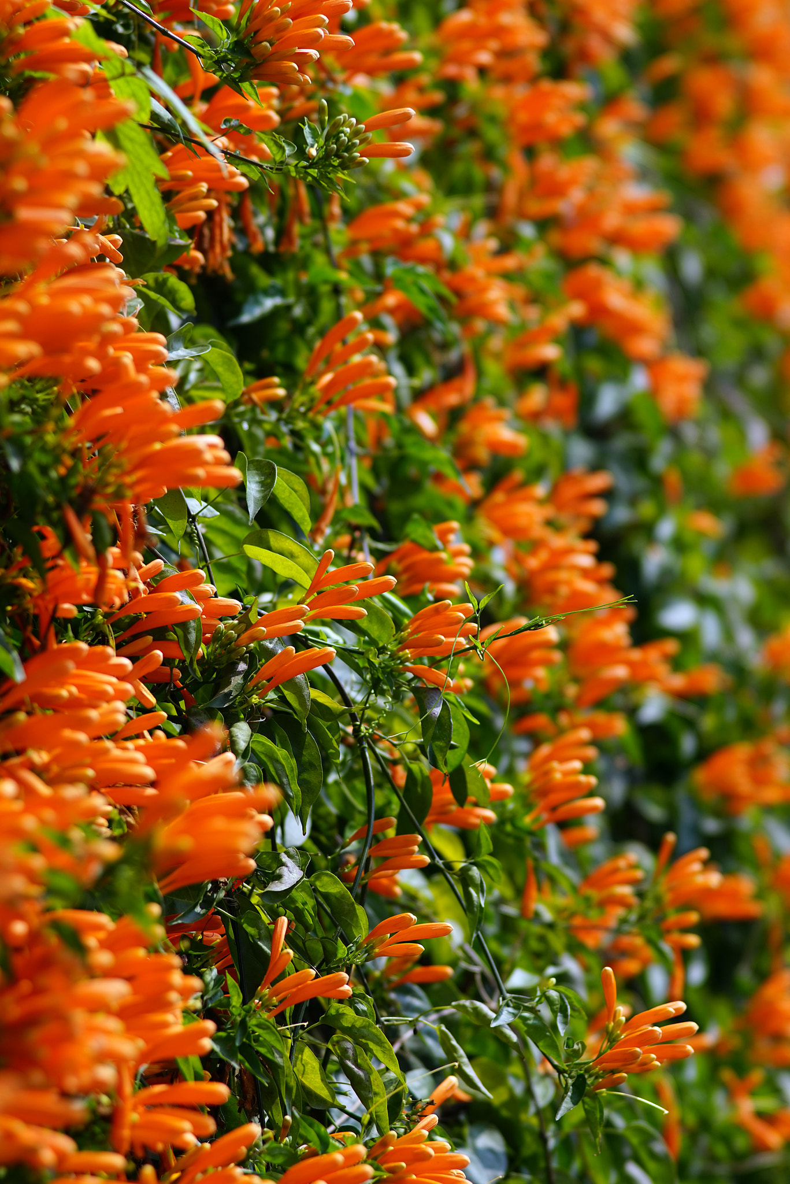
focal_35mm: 135
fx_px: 4440
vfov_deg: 15.2
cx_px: 395
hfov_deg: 10.2
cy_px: 592
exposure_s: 1/250
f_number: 5.6
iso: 100
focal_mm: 135
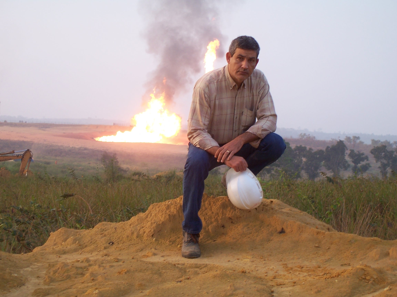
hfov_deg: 16.1
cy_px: 148
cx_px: 198
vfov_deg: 12.1
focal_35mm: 122
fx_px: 1399
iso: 80
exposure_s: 1/125
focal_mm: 21
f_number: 4
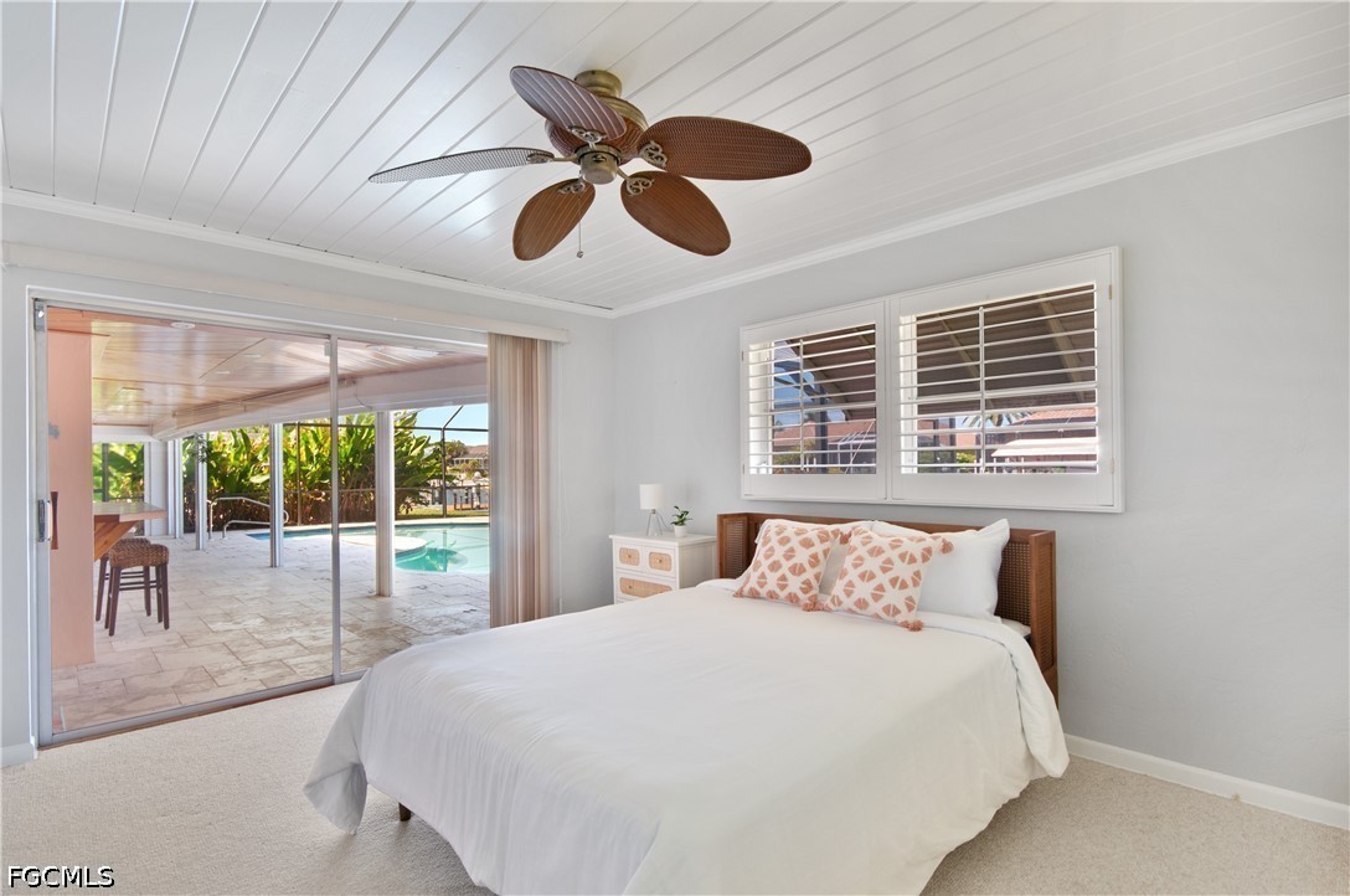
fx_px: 646
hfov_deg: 92.5
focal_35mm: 17
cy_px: 448
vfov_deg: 69.5
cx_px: 675
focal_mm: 11.5
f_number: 8
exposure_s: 1/4
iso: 200
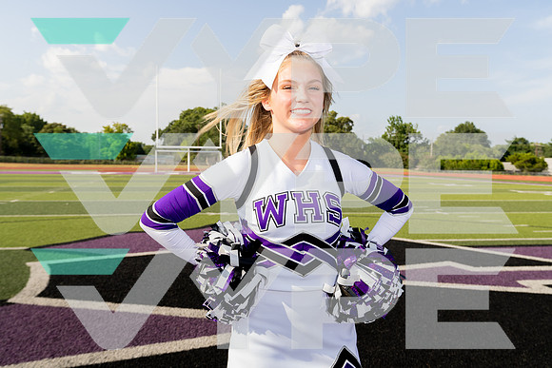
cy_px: 184
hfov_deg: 58.7
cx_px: 276
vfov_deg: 41.1
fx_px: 491
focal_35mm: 32
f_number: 6.3
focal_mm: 32
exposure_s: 1/250
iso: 100
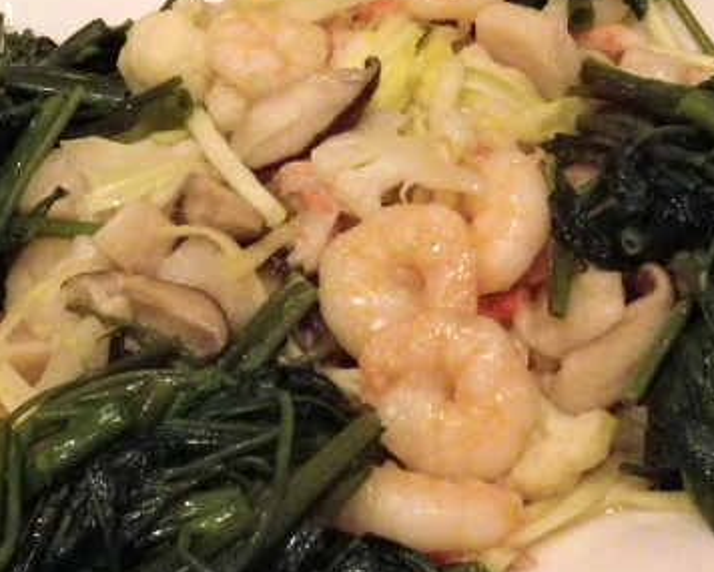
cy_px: 291
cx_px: 349
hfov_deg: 22.2
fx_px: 1818
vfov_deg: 17.9
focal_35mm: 86
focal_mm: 8.7
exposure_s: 1/30
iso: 800
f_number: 4.2
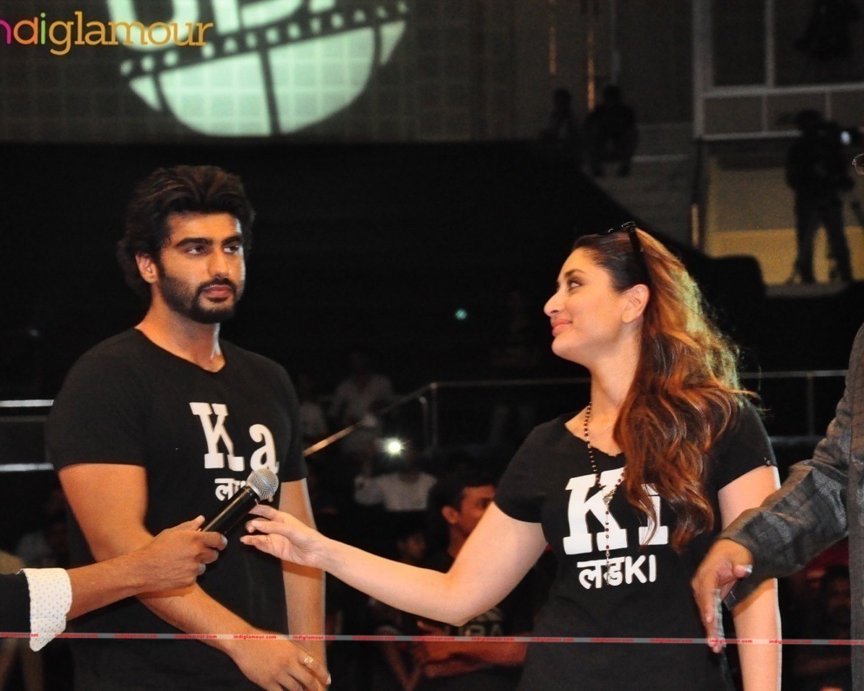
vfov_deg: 8.7
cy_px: 346
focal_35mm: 179
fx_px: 4567
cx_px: 433
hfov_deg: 10.8
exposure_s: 1/125
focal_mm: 105
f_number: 5.6
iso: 3200
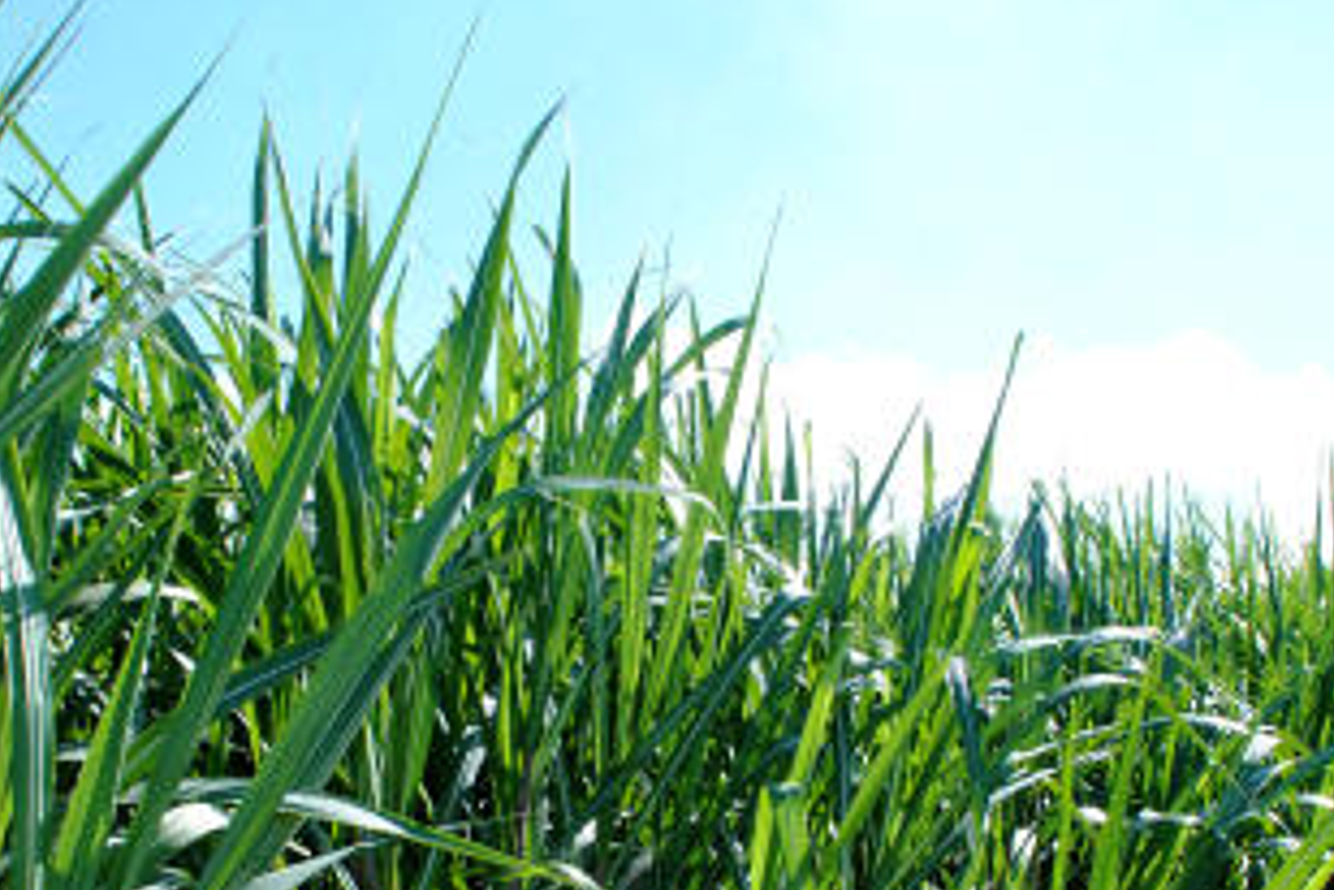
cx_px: 639
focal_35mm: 56
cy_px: 804
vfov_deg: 23.5
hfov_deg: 35.6
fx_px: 2075
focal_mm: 18
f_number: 8
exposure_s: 1/250
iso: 200
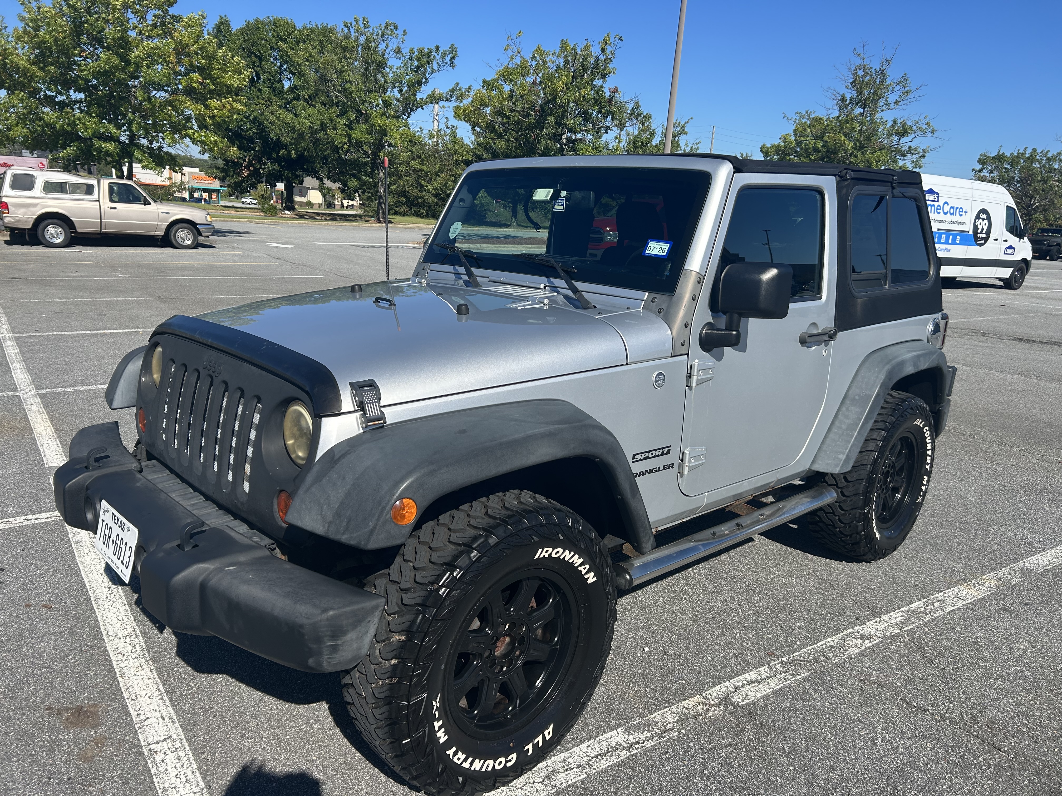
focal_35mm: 26
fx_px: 798
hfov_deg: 67.3
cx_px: 531
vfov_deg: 53.1
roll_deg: -4.0
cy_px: 398
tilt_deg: -14.5
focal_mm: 5.7
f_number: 1.5
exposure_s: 1/4274
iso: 50
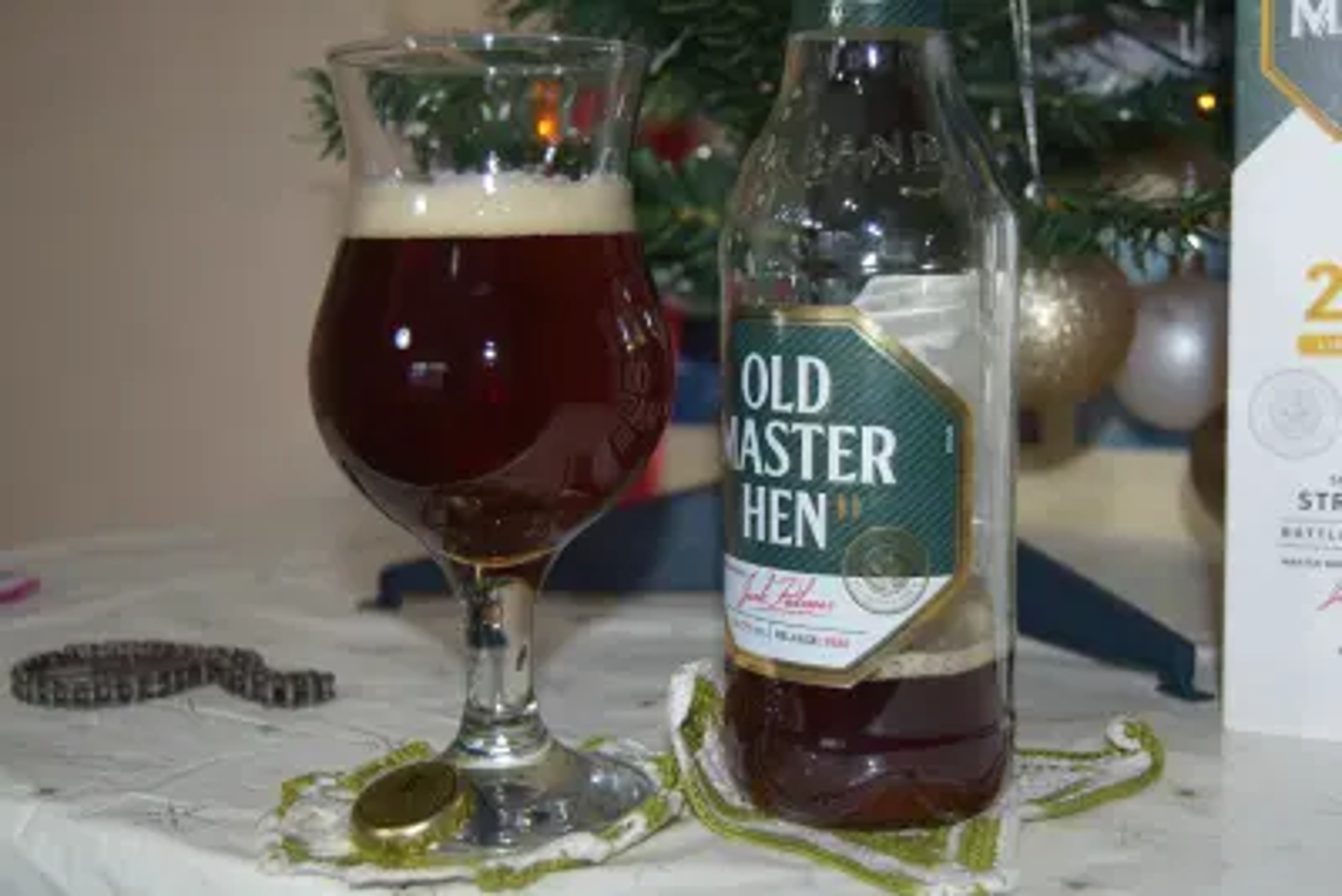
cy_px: 448
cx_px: 671
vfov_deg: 29.0
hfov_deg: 42.3
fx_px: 1734
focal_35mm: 46
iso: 280
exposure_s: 1/60
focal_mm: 31
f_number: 4.2
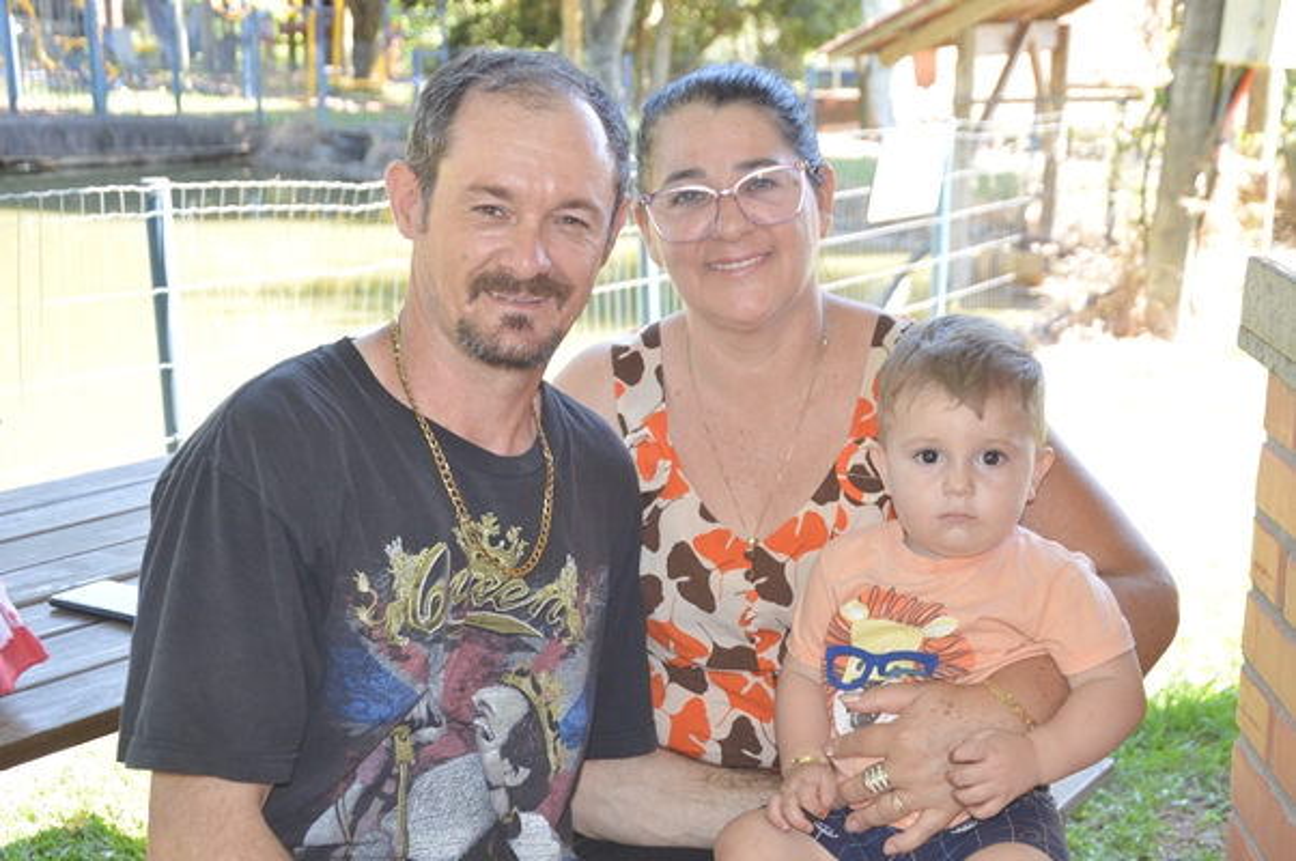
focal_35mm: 52
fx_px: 1888
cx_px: 648
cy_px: 430
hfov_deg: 37.9
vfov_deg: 25.7
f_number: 4.5
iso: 400
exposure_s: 1/125
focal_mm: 35
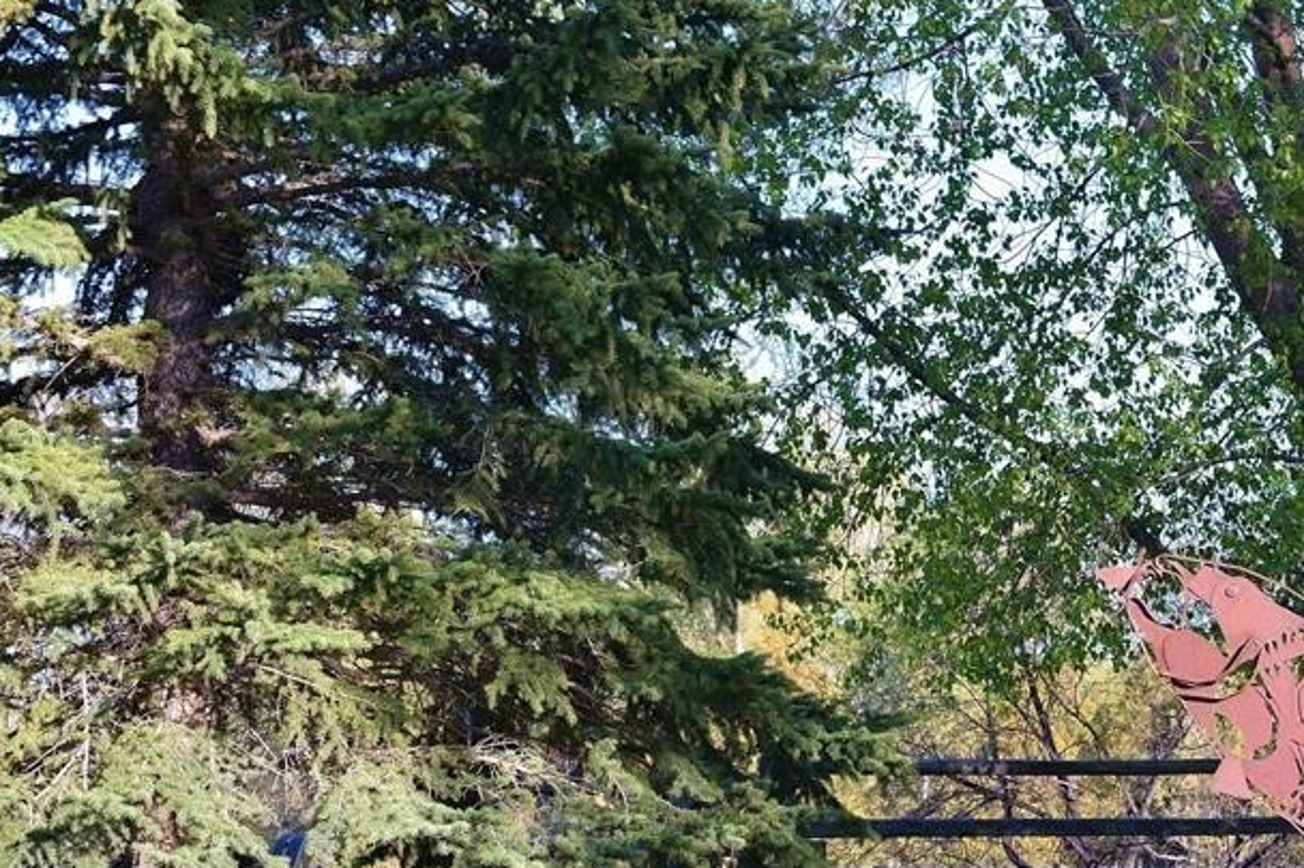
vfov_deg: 9.9
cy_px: 632
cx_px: 1002
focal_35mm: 139
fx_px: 5027
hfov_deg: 14.7
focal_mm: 55
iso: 320
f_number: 8
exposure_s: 1/250
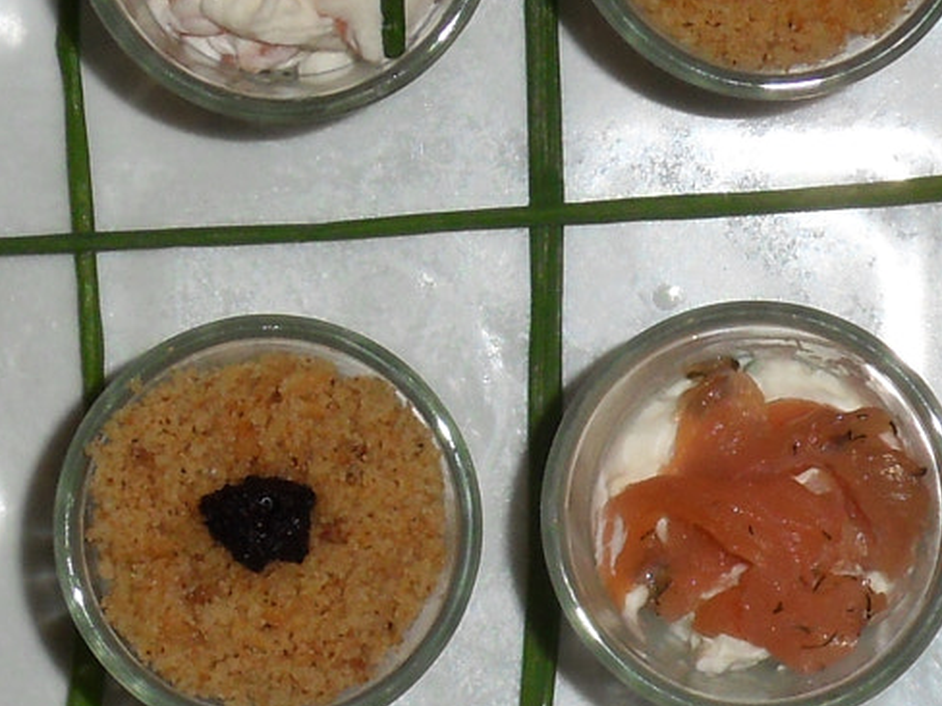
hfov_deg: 7.9
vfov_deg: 5.9
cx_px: 579
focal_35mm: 252
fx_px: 6858
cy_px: 579
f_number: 4.8
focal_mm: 10.5
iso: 100
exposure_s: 1/60
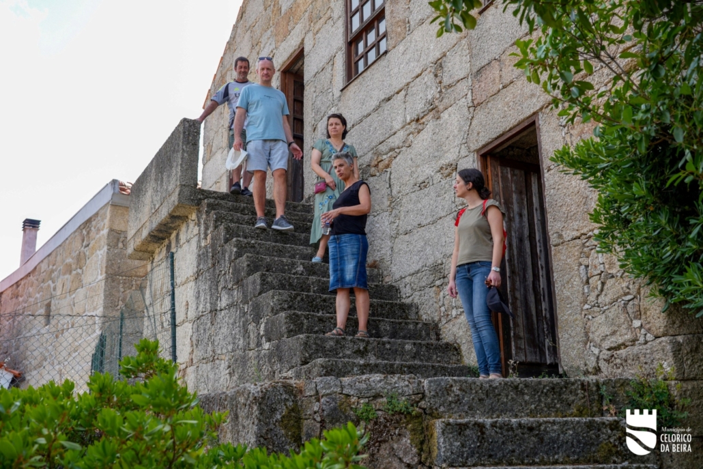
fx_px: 762
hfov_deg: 49.5
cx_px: 352
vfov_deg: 34.2
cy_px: 234
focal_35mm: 39
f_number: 4.5
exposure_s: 1/200
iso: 100
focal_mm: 39
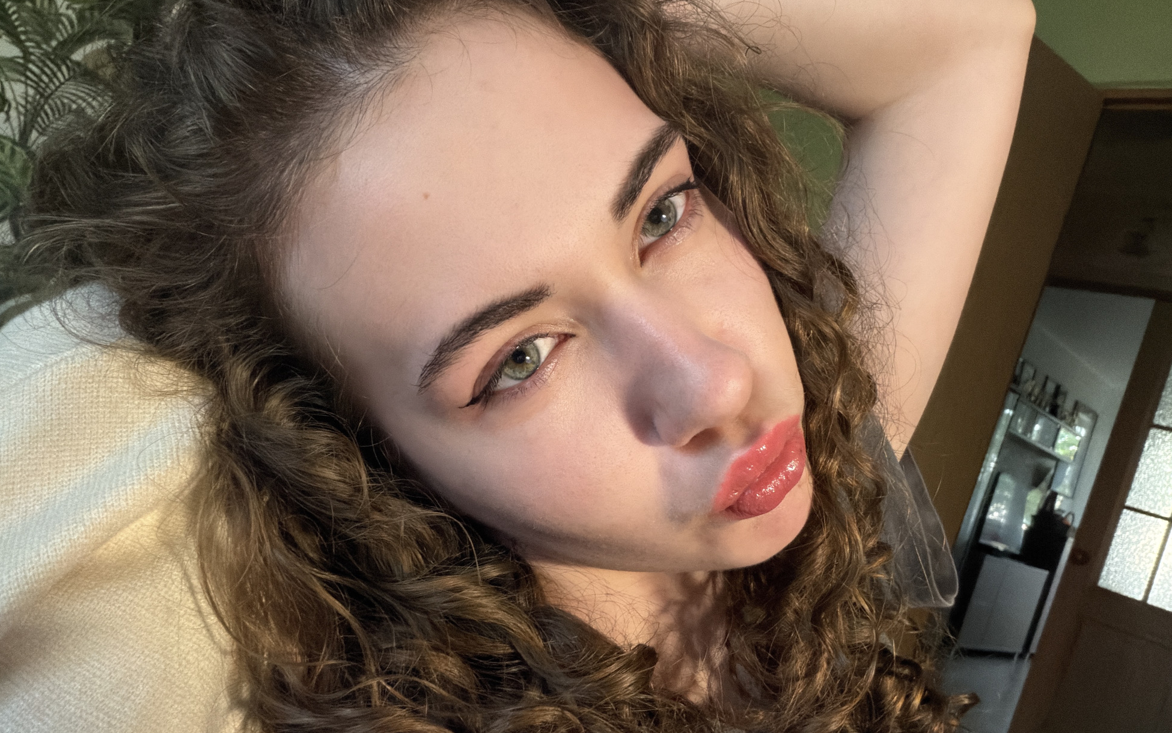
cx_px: 578
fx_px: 799
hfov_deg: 72.5
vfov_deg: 49.2
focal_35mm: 25
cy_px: 403
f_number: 1.9
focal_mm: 2.71
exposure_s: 1/33
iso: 250
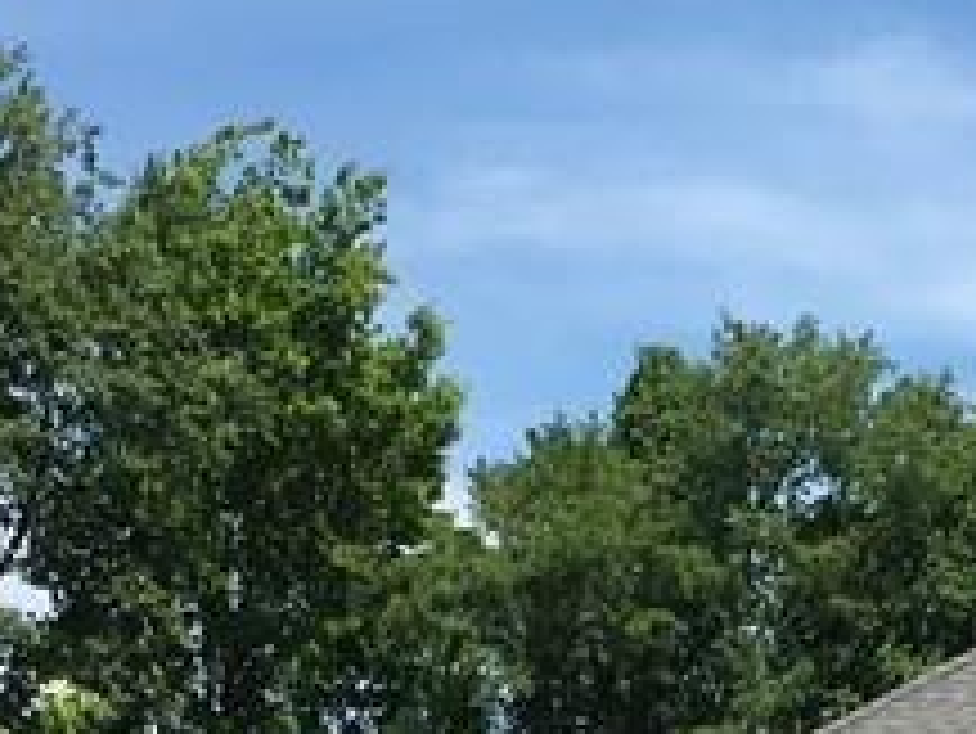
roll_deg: -1.4
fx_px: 3865
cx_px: 819
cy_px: 1076
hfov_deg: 14.3
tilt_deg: +3.8
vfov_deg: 10.5
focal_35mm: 137
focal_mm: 4.15
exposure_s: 1/1304
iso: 25
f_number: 2.2
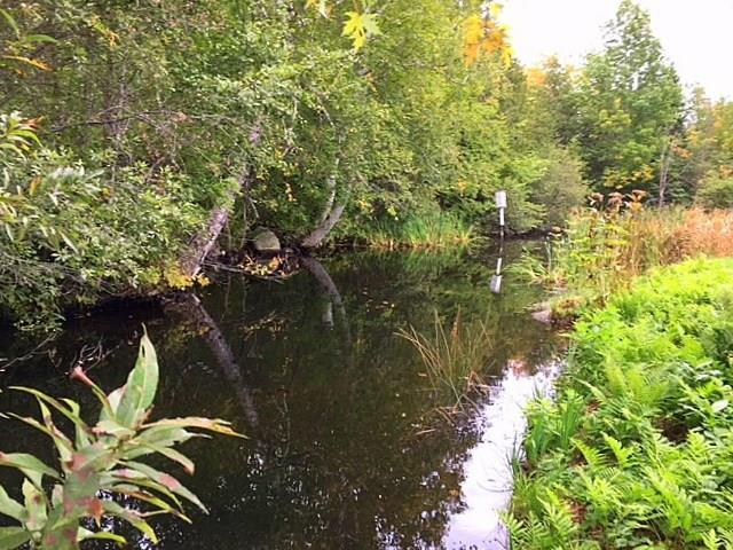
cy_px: 275
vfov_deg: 48.2
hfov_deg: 61.7
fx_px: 614
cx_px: 366
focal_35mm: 29
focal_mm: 4.15
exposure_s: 1/40
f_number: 2.2
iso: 25
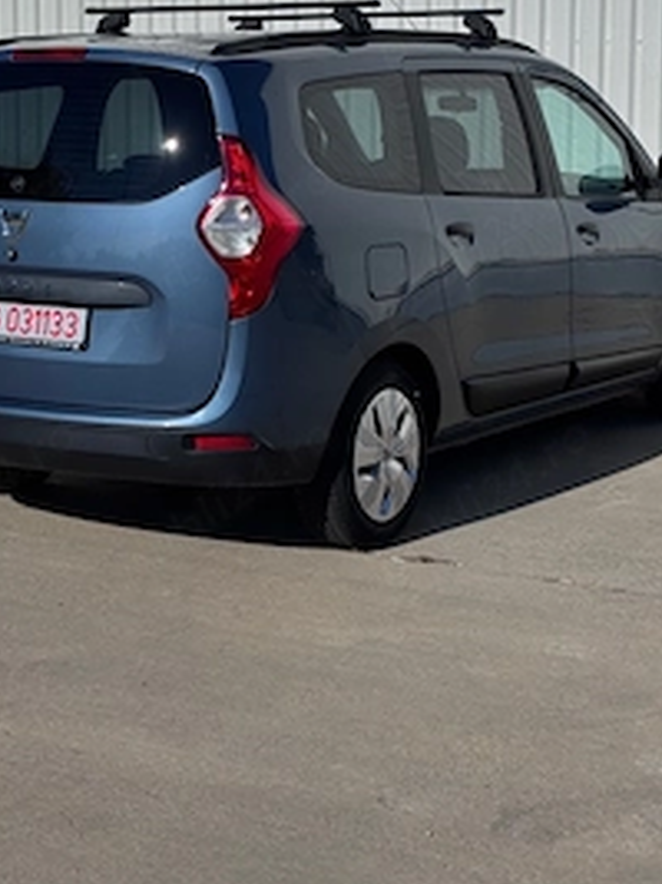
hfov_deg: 20.4
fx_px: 1837
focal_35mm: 72
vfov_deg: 26.9
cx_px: 291
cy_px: 285
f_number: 1.78
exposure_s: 1/12500
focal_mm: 6.76
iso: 64
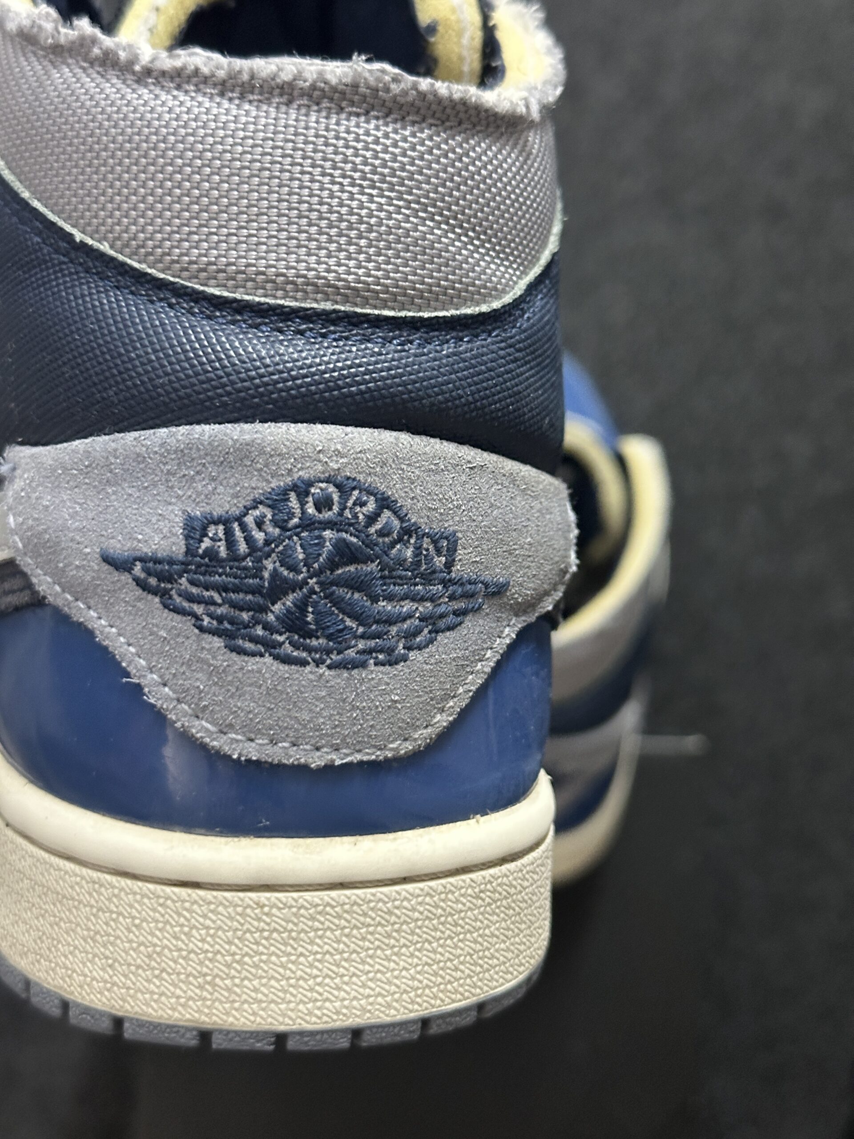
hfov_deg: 30.3
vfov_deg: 39.7
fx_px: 1579
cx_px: 427
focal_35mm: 48
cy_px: 570
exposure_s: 1/40
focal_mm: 6.86
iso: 500
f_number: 1.78
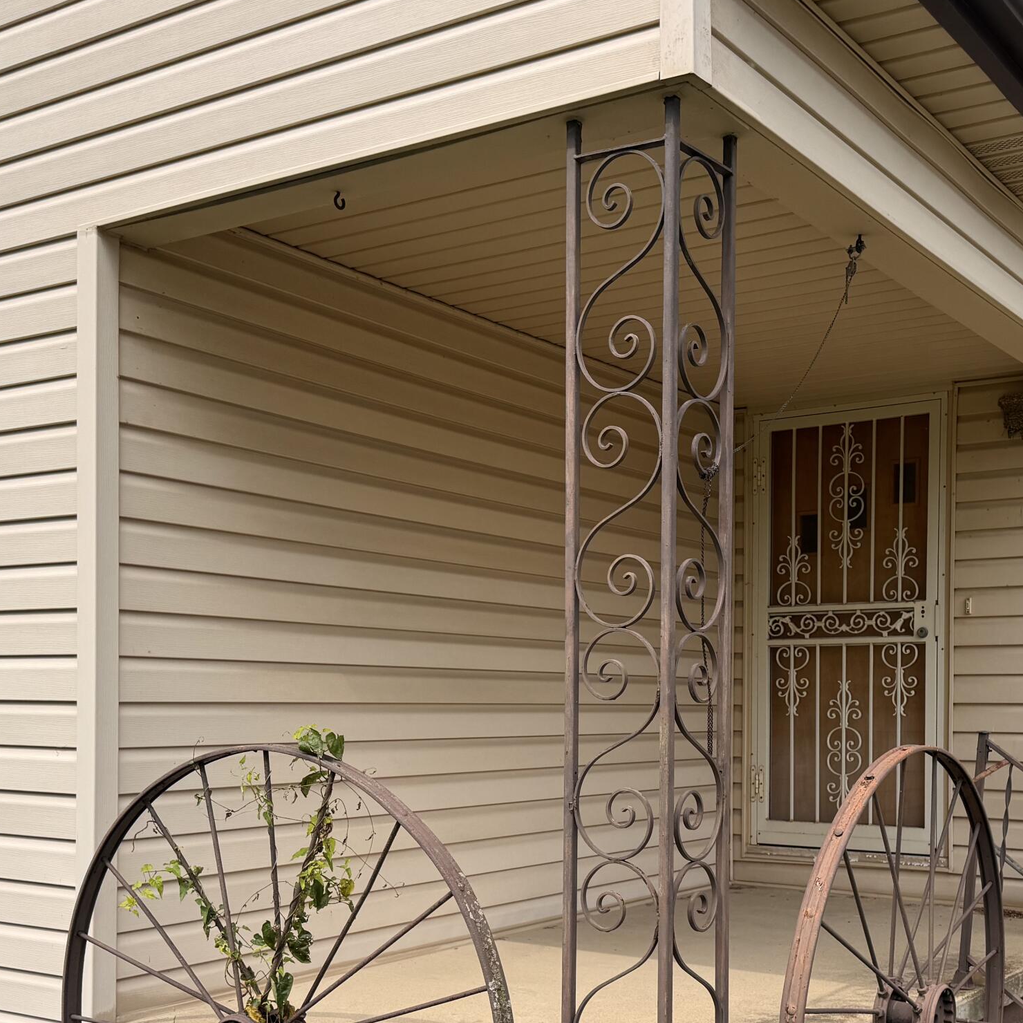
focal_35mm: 43
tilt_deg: -1.9
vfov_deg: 38.5
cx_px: 641
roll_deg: -0.9
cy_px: 717
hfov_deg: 38.9
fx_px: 1438
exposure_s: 1/4049
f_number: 1.78
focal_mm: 6.76
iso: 80
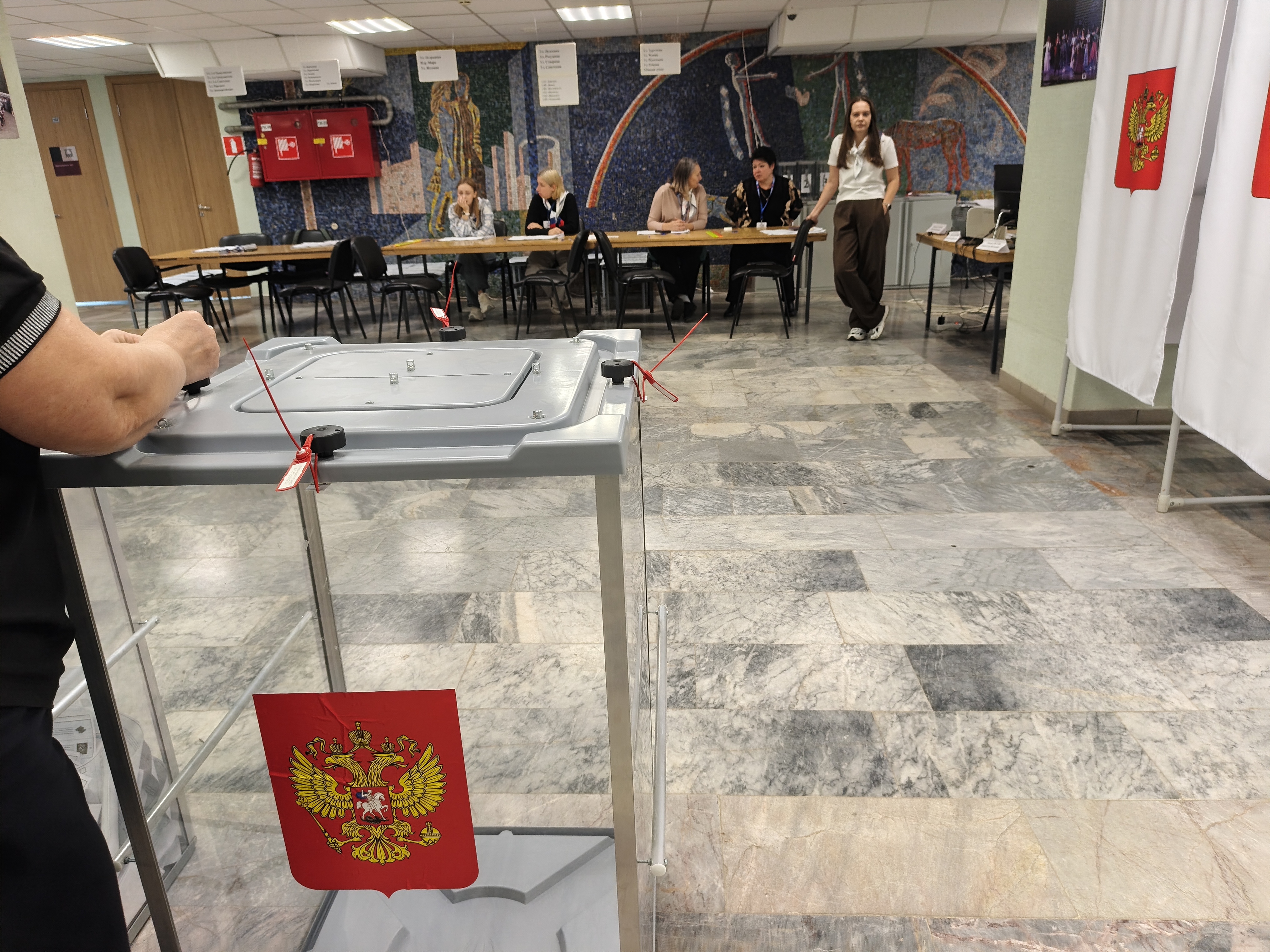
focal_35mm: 23
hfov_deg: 73.9
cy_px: 476
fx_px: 844
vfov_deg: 58.9
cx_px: 635
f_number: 1.8
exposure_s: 1/100
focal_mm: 5.56
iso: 221
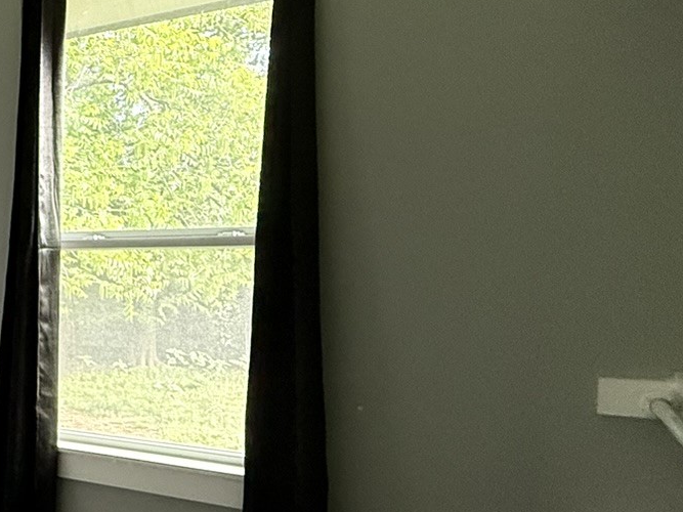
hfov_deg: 31.0
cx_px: -259
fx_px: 848
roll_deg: -0.5
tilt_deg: -1.9
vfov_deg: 33.5
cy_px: 305
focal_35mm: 43
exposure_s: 1/60
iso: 400
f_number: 2.2
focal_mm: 2.22
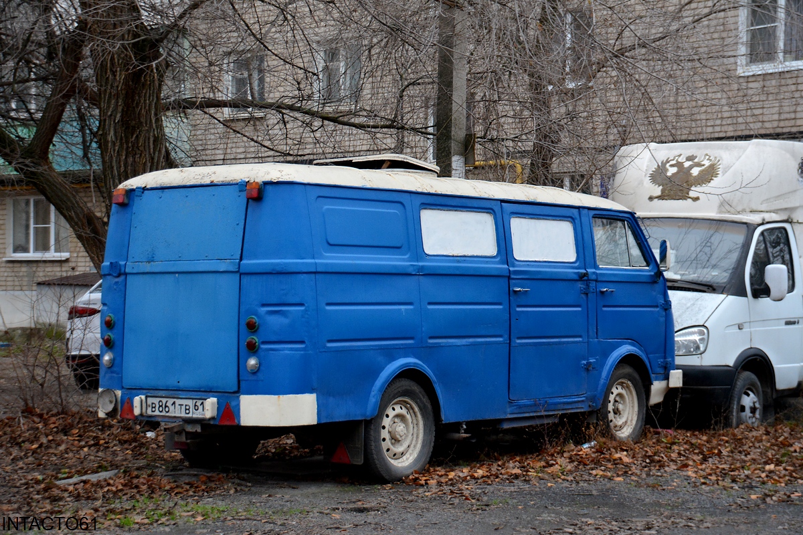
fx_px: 1740
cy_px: 268
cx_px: 402
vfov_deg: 17.5
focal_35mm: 78
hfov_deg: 26.0
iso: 800
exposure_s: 1/40
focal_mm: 52
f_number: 4.8
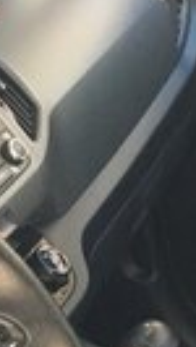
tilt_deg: -42.9
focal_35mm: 118
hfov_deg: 9.8
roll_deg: +9.0
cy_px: 637
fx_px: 1088
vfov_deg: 15.4
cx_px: 342
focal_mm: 4.15
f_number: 2.2
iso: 50
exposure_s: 1/33
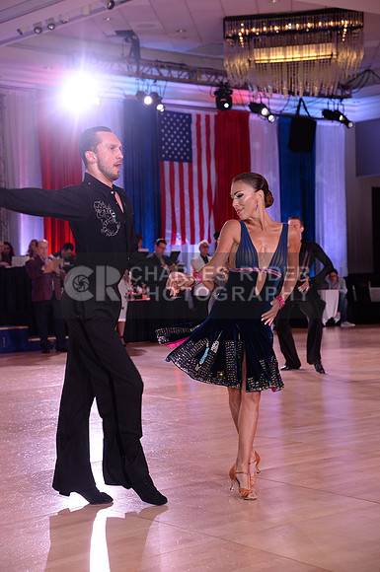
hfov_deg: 20.6
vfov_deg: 30.6
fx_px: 1048
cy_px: 286
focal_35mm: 66
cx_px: 190
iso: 2000
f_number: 5.6
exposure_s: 1/250
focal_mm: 66
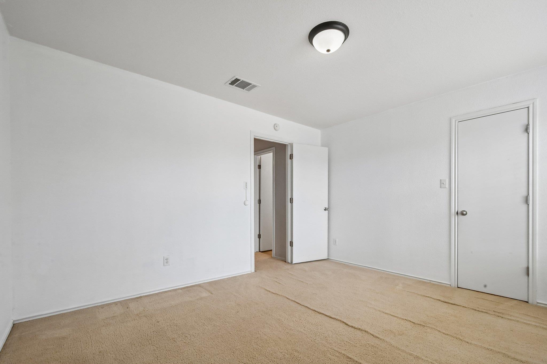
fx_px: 228
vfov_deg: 77.3
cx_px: 274
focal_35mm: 15
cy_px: 182
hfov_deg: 100.4
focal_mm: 10
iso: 800
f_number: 8
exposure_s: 1/15
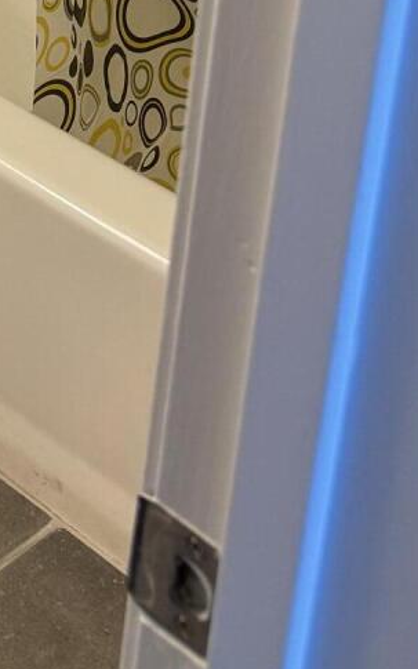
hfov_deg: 11.2
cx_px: -452
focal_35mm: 105
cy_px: -415
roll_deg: +0.4
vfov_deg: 17.3
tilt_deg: -18.6
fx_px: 1914
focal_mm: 6.86
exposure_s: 1/60
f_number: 1.78
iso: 125
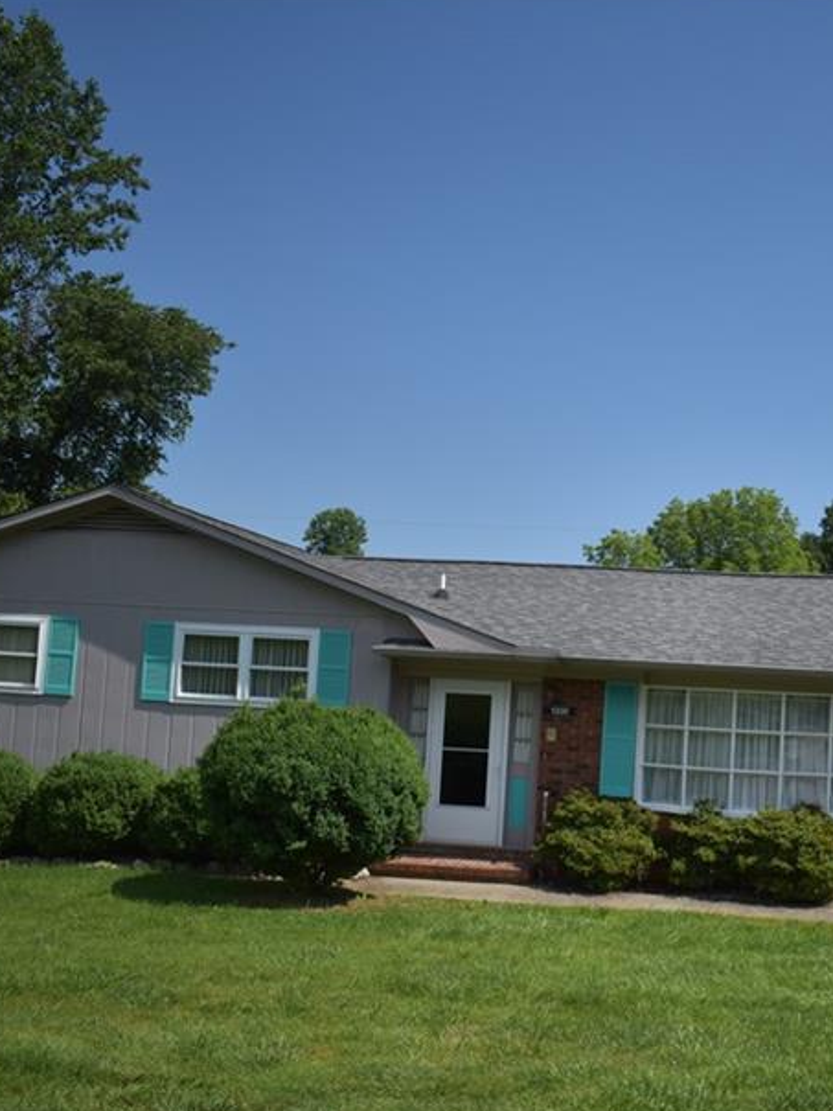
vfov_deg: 42.9
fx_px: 1412
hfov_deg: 31.9
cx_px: 680
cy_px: 614
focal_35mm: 44
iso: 200
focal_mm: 18
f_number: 3.5
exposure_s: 1/3200
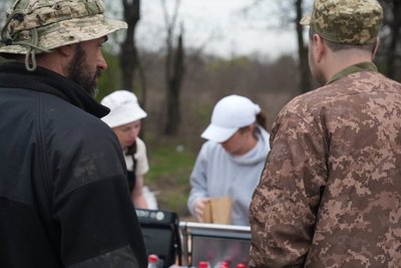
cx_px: 200
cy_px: 134
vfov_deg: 19.5
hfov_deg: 28.8
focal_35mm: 70
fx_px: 780
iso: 2000
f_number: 4.5
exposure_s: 1/125
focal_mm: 70
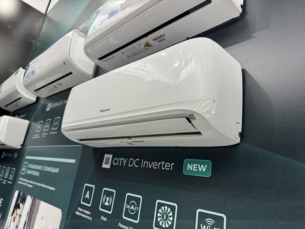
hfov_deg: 71.6
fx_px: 211
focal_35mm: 24
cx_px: 152
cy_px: 114
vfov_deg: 56.8
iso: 80
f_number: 1.78
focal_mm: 6.76
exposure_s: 1/100
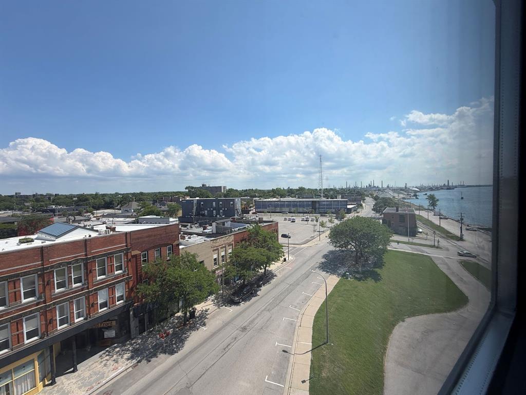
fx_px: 213
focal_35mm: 14
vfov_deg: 85.7
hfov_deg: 102.1
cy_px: 198
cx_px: 263
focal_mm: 2.22
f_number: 2.2
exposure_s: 1/928
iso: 20
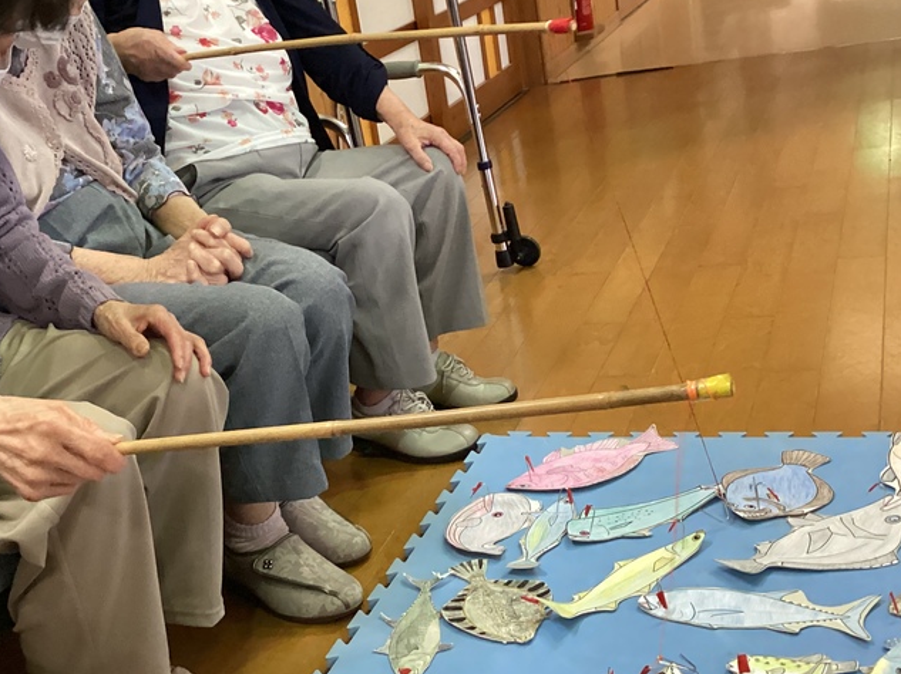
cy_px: 344
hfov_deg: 38.8
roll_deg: +10.0
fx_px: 1275
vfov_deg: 29.6
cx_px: 377
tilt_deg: -17.6
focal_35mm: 49
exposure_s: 1/60
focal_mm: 3.3
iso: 400
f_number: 2.4
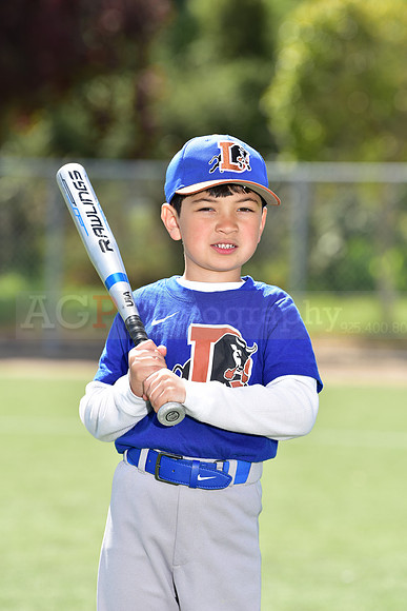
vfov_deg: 10.3
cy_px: 306
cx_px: 204
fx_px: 3389
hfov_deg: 6.9
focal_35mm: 200
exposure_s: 1/250
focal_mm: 200
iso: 80
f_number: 5
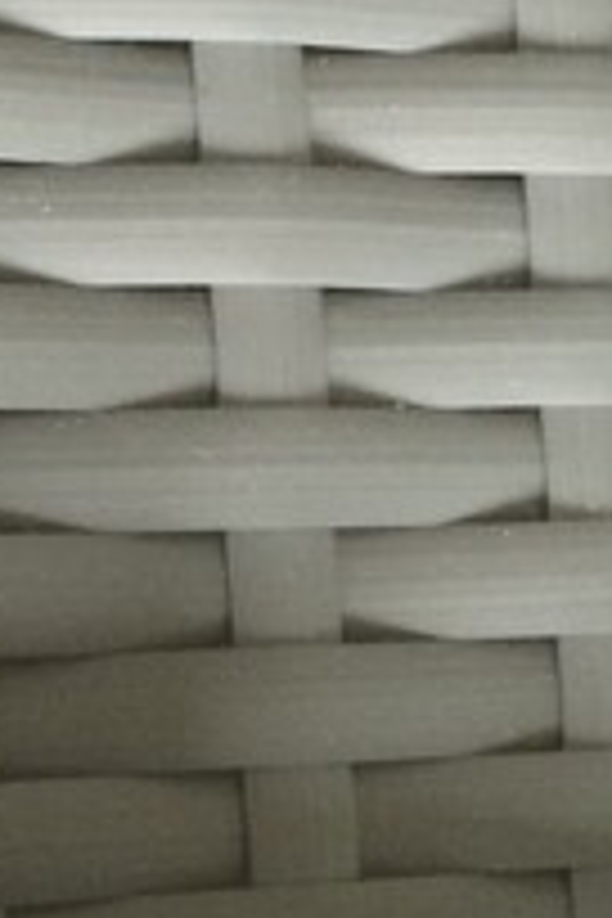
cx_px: -94
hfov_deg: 10.8
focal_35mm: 125
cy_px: 860
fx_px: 3187
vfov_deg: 16.1
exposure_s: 1/30
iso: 64
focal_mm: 4.12
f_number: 2.2
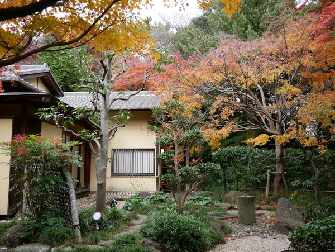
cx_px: 168
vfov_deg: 41.8
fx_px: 329
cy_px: 126
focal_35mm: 34
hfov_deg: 53.9
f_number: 4
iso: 200
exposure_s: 1/125
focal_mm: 17
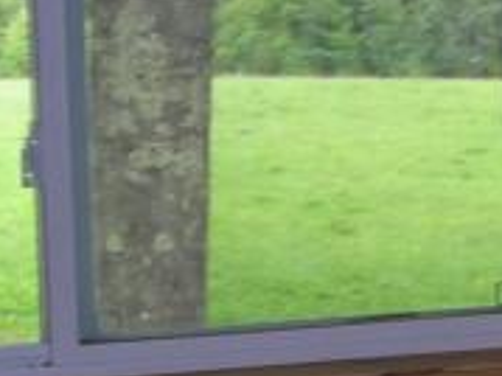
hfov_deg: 8.3
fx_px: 3145
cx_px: 1228
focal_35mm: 217
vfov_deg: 6.8
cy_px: 36
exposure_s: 1/30
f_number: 3.2
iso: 61
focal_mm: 6.3
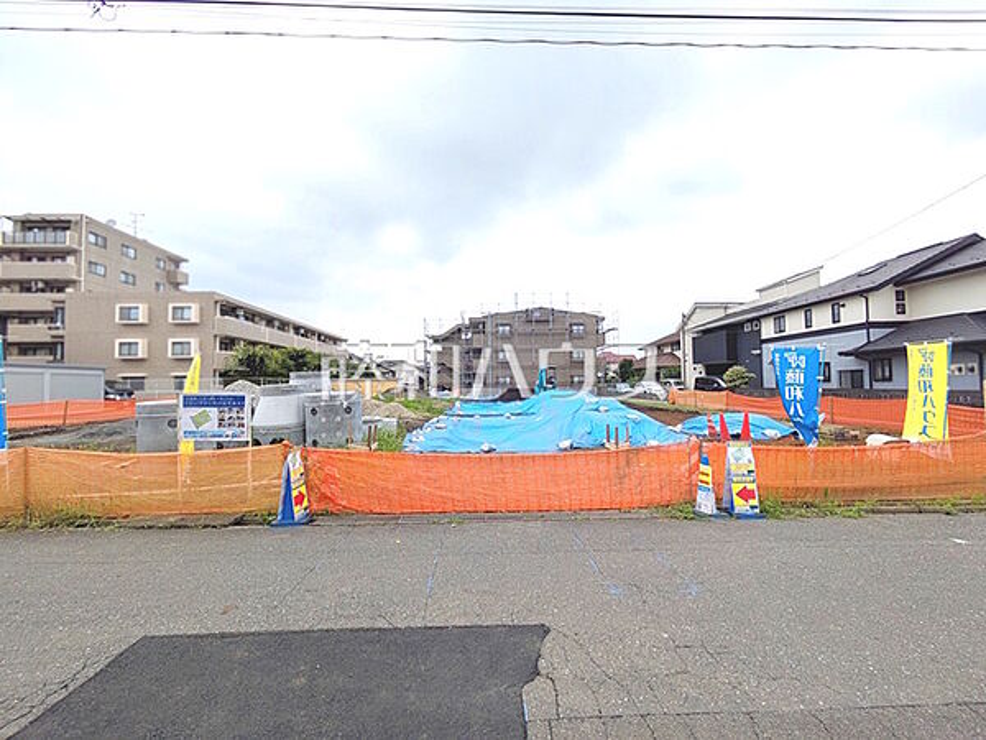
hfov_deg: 102.1
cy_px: 370
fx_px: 399
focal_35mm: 14
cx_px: 493
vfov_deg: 85.7
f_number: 2.2
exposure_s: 1/1605
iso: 49
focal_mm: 1.83
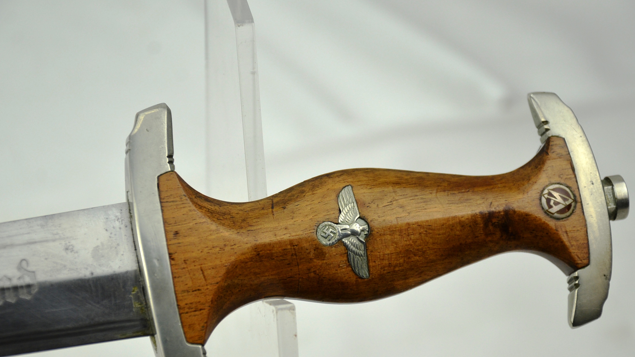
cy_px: 223
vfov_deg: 8.7
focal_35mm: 139
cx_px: 312
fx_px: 2340
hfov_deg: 15.5
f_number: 5.6
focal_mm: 80
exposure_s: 1/250
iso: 450
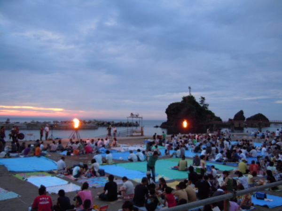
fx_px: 277
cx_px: 141
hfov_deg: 54.0
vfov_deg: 41.8
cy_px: 106
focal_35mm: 34
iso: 400
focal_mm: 6.2
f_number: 3.6
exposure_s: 1/13
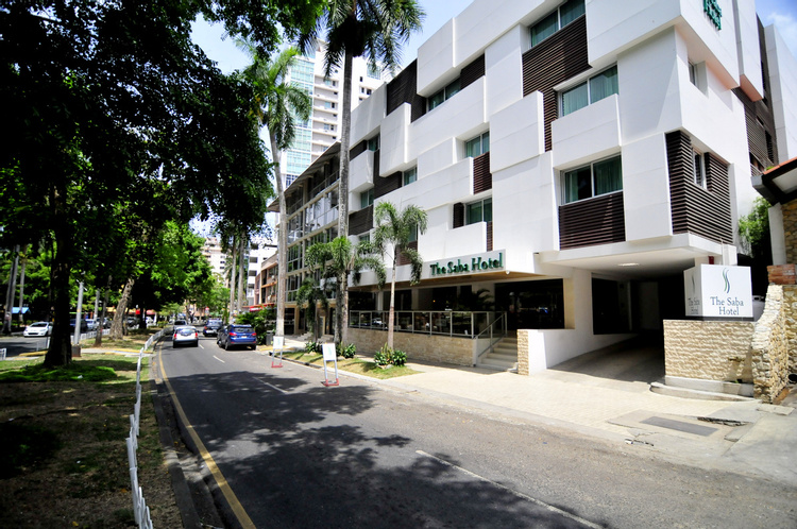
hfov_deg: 95.1
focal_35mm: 16
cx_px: 398
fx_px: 365
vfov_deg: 71.9
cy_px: 264
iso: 800
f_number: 2.8
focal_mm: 11
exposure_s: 1/3200
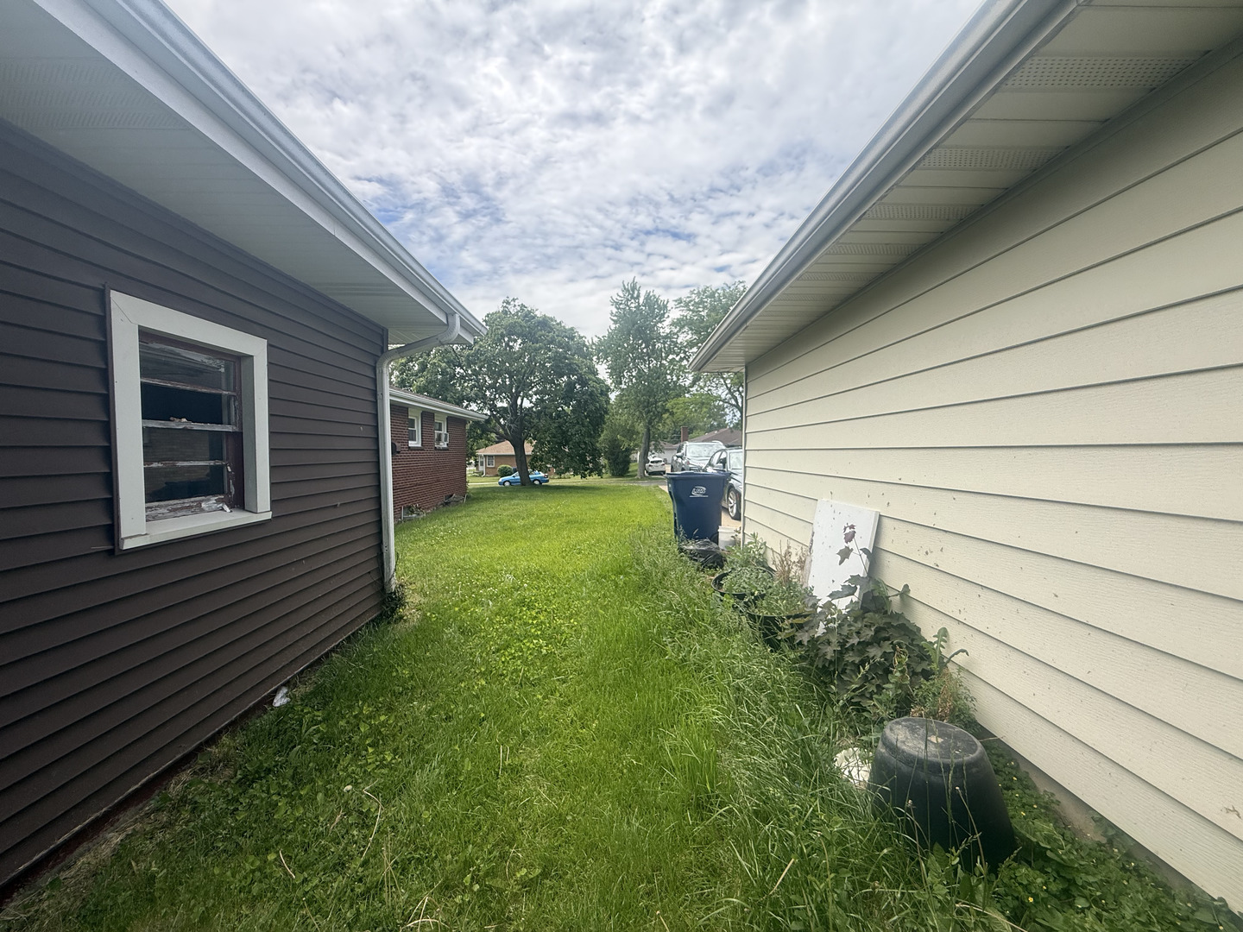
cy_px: 466
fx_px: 503
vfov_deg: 85.7
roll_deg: +0.3
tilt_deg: -1.7
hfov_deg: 102.1
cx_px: 622
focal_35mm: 14
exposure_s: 1/1848
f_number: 2.2
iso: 64
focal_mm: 2.22
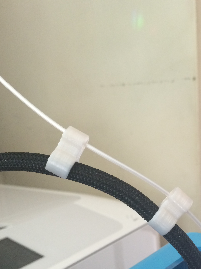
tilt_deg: -21.1
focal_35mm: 48
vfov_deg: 38.3
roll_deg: +4.1
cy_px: 212
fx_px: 372
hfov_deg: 29.7
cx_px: 156
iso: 125
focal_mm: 4.15
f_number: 2.2
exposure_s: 1/30
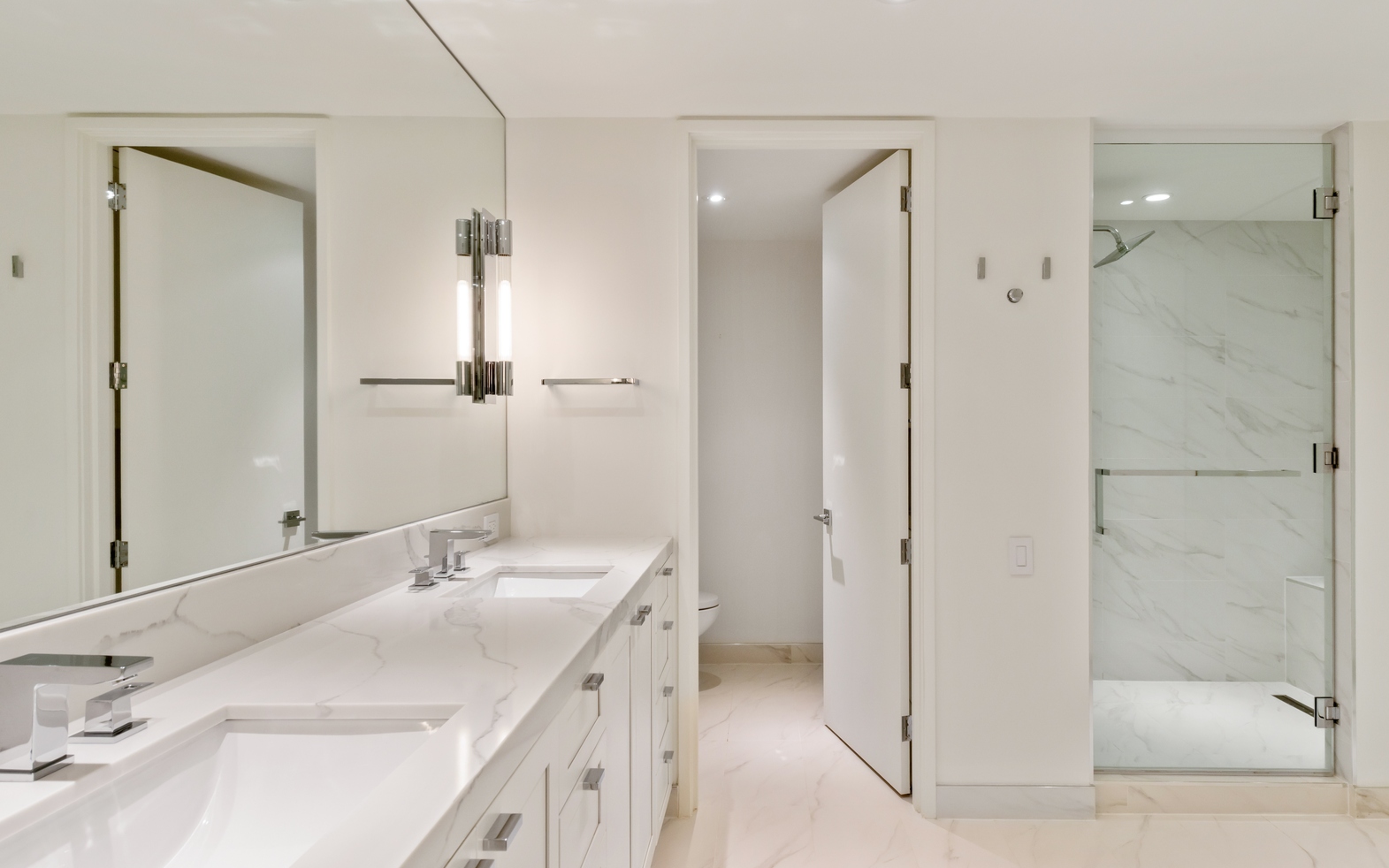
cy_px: 461
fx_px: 795
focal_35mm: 21
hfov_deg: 82.3
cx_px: 701
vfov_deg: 57.2
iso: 400
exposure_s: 1/13
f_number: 9
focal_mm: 20
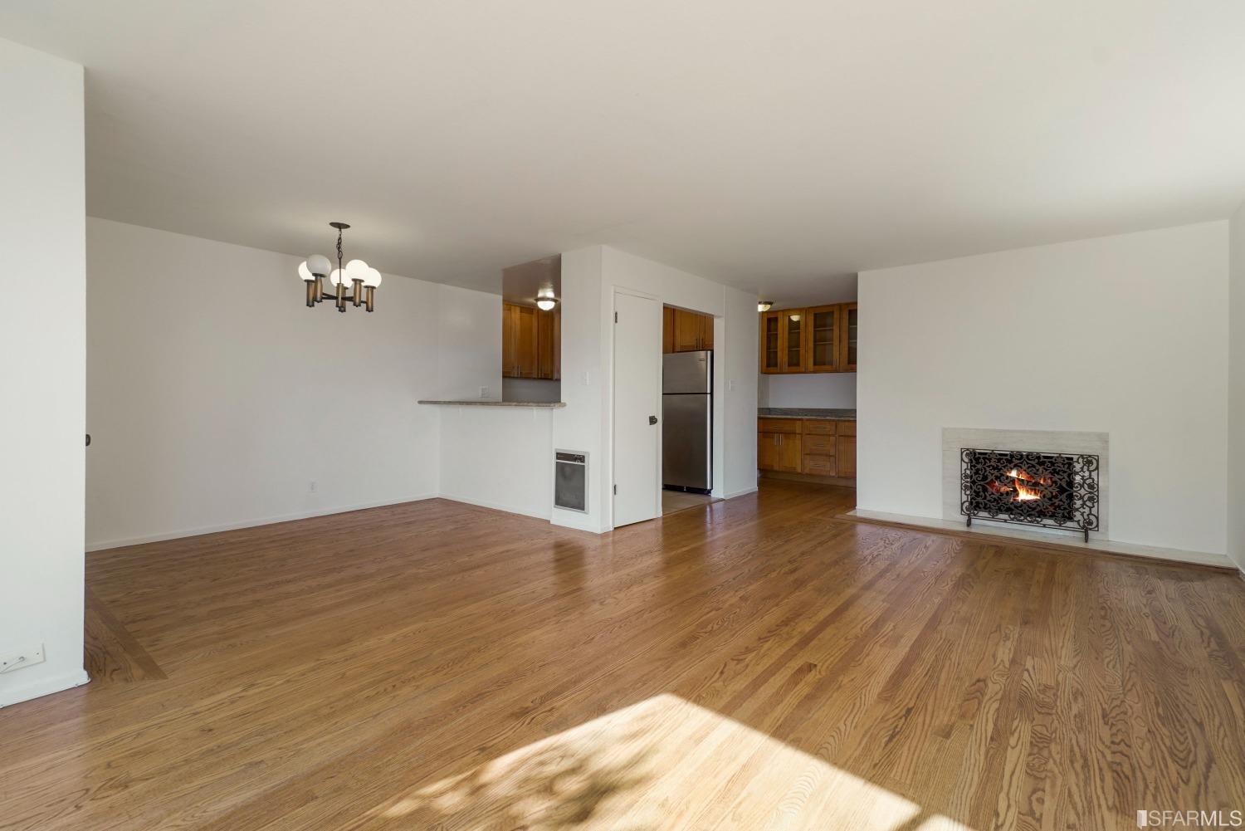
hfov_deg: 100.4
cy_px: 416
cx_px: 622
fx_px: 519
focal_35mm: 15
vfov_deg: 77.4
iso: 100
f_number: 8
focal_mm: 10
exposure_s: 1/20
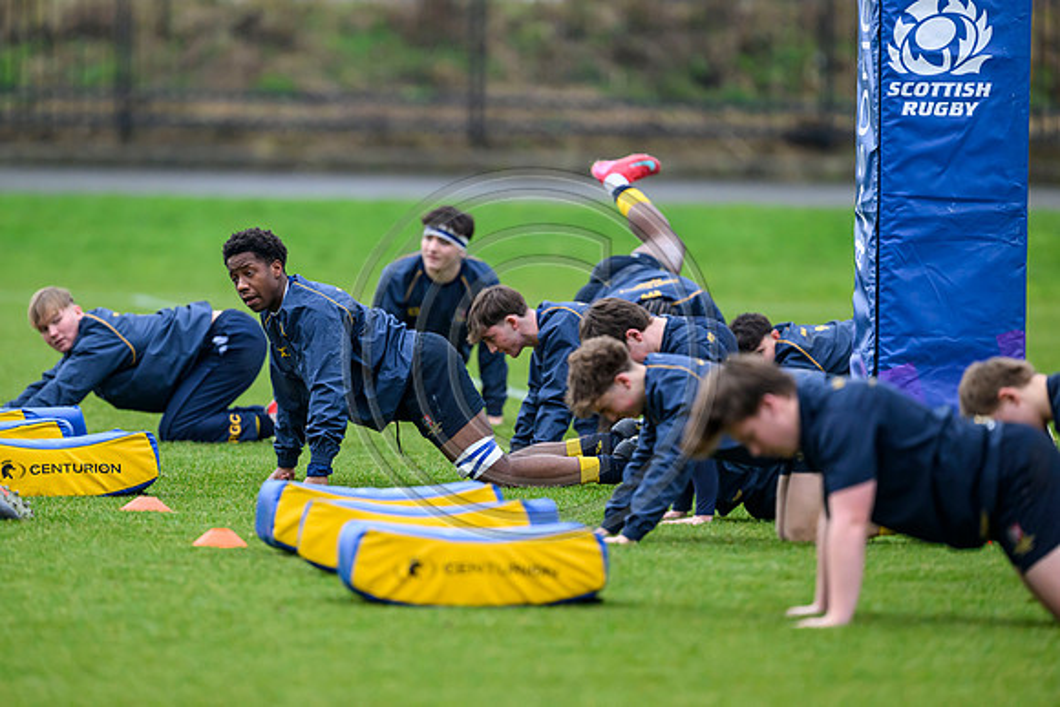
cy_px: 354
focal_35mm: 400
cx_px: 530
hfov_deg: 5.2
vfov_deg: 3.4
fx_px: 11780
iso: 3200
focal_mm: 400
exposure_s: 1/2500
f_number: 3.5
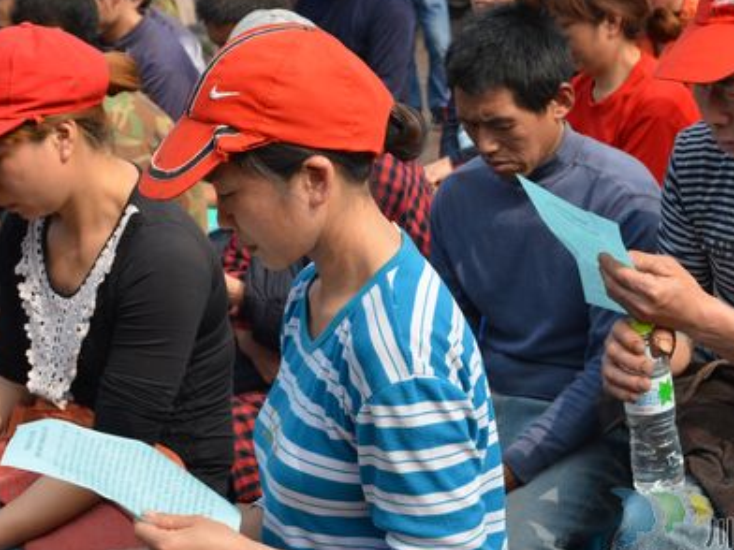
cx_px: 393
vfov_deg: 19.1
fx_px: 1633
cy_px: 267
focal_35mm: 77
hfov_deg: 25.3
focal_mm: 42
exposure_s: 1/250
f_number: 8
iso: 140
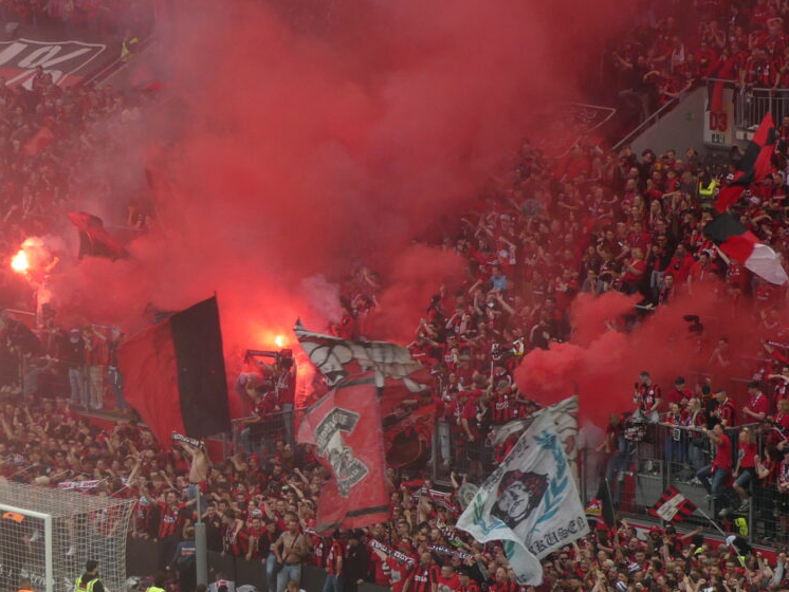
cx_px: 367
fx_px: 4400
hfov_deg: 10.2
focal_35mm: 193
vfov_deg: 7.7
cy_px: 350
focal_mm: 16.1
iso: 100
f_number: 4.9
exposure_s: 1/80
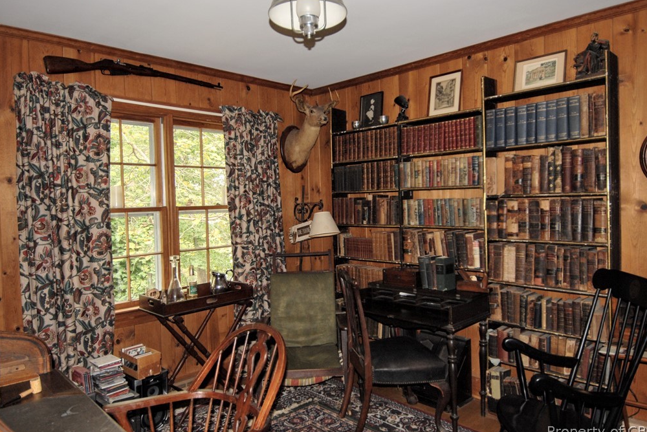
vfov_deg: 34.2
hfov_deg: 49.5
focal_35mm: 39
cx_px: 328
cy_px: 208
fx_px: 701
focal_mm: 24
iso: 250
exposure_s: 1/60
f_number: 4
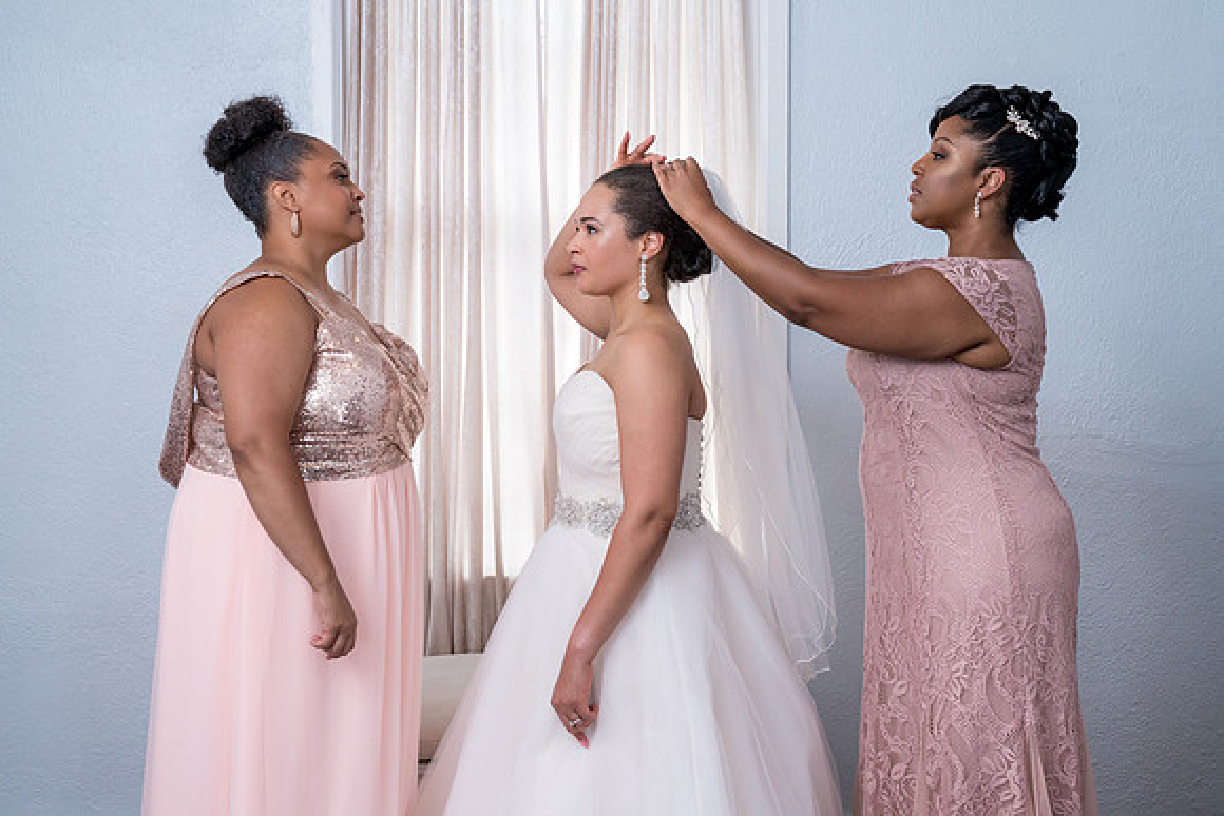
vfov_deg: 28.3
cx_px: 630
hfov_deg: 41.4
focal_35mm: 48
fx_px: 1621
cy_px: 382
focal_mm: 44
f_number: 6.3
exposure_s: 1/160
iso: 1250
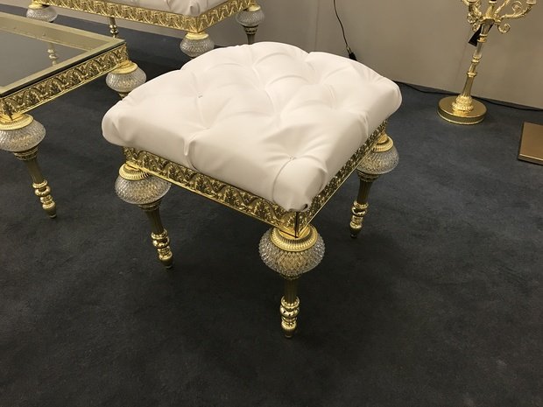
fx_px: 439
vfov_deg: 49.7
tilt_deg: -39.9
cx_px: 272
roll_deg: -1.1
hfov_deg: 63.4
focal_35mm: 28
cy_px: 204
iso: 32
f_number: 1.8
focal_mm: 3.99
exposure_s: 1/33
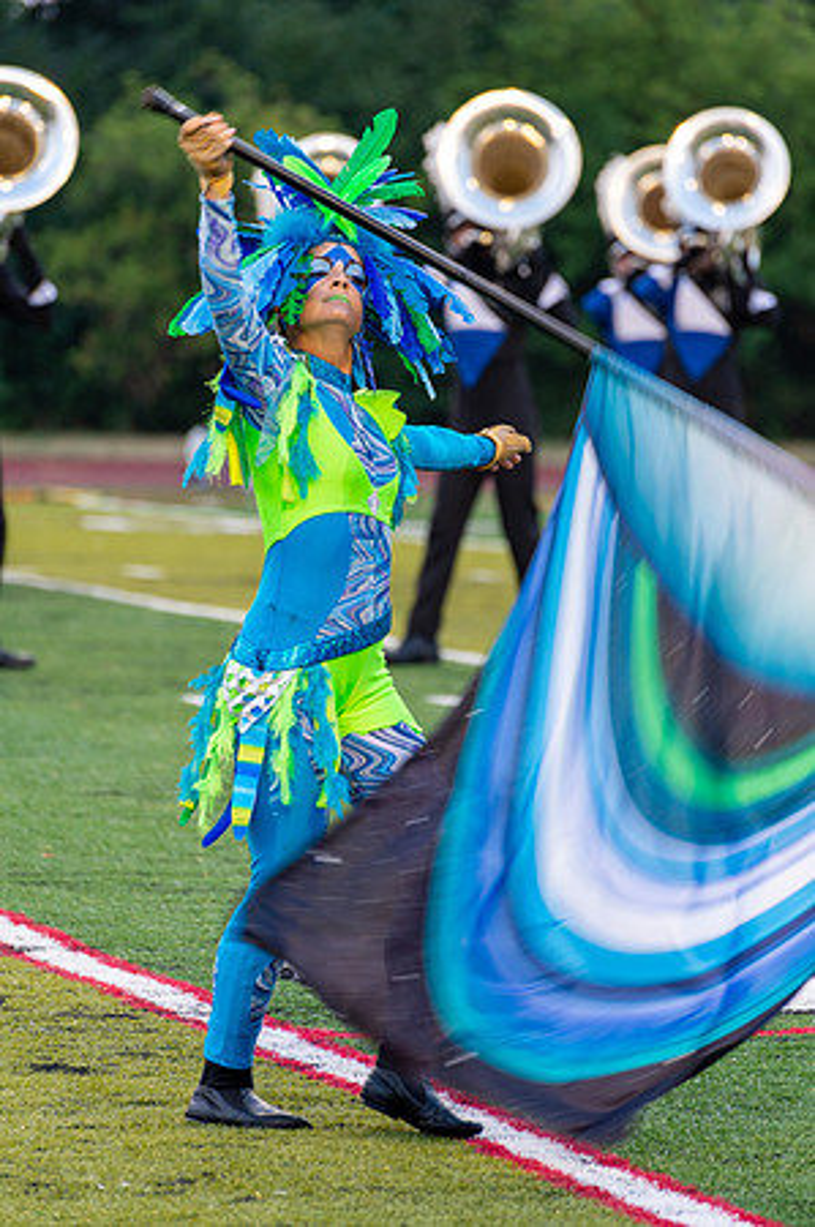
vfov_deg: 9.4
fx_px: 7488
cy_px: 614
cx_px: 408
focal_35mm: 220
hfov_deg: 6.2
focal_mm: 220
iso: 900
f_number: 5.3
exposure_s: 1/200
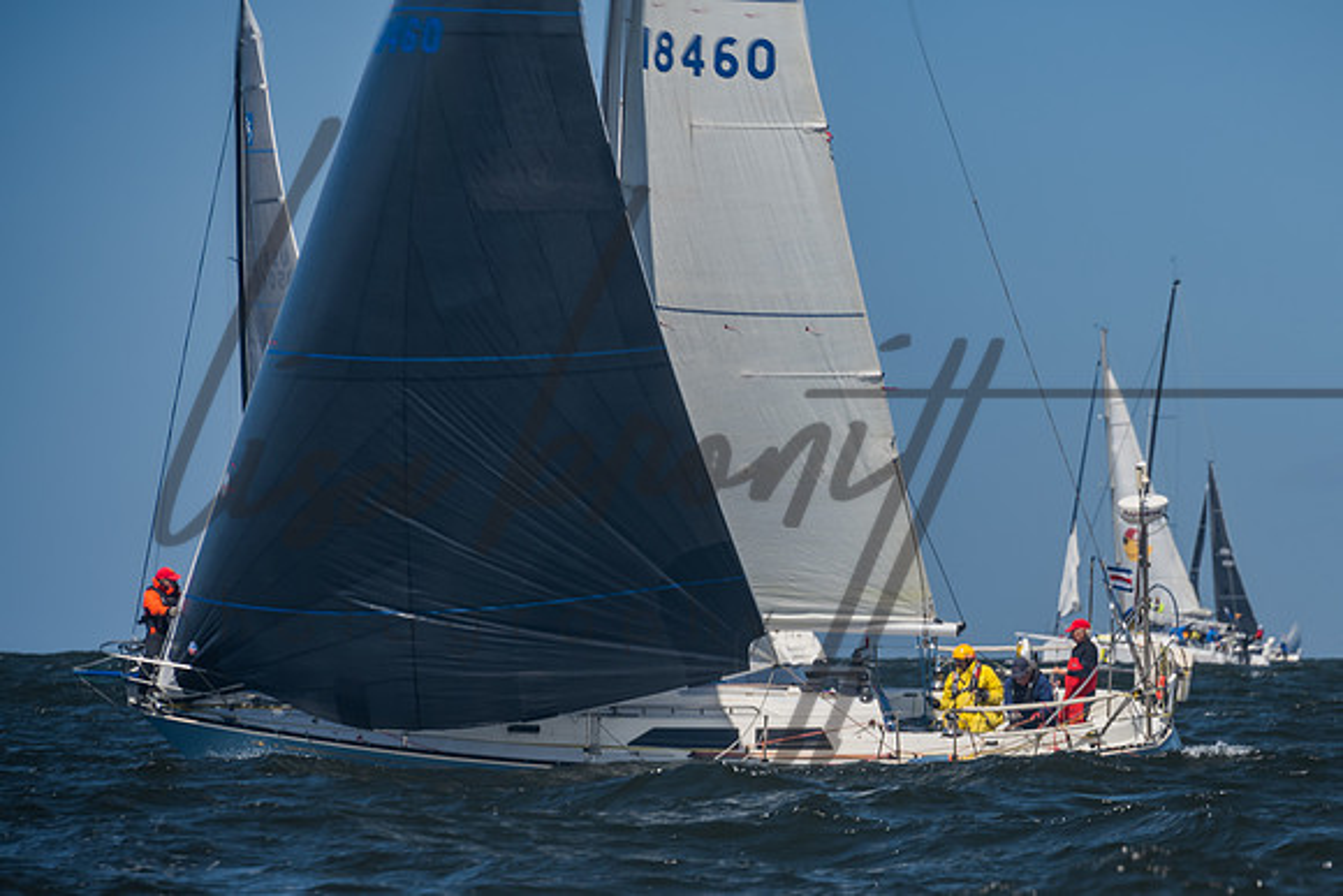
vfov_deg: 4.8
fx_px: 10581
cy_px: 594
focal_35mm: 284
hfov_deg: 7.3
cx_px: 893
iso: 100
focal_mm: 200
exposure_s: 1/250
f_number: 6.3
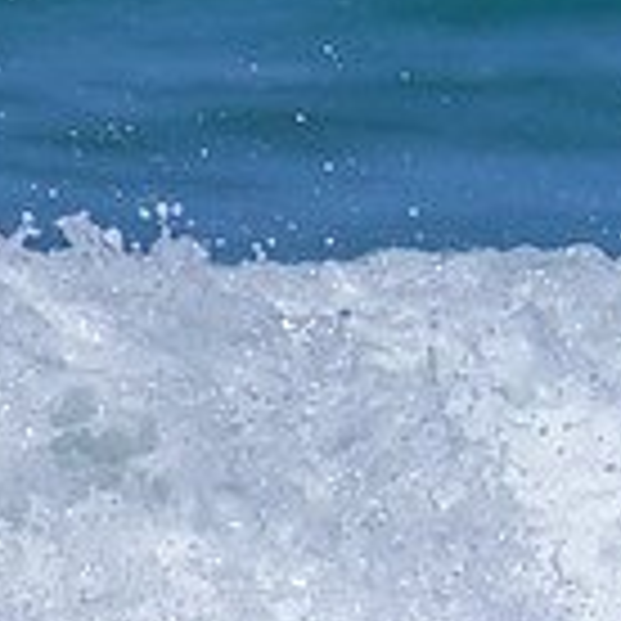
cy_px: 786
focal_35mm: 3865
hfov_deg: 0.5
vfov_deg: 0.5
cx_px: 1731
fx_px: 78446
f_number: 11
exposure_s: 1/2000
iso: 1100
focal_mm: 800
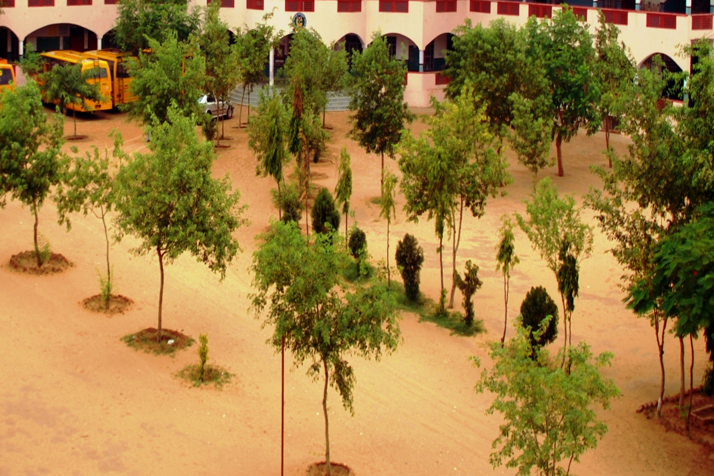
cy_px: 138
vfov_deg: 15.1
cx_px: 204
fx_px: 1785
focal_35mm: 90
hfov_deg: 22.5
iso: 100
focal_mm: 40
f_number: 5
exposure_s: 1/60
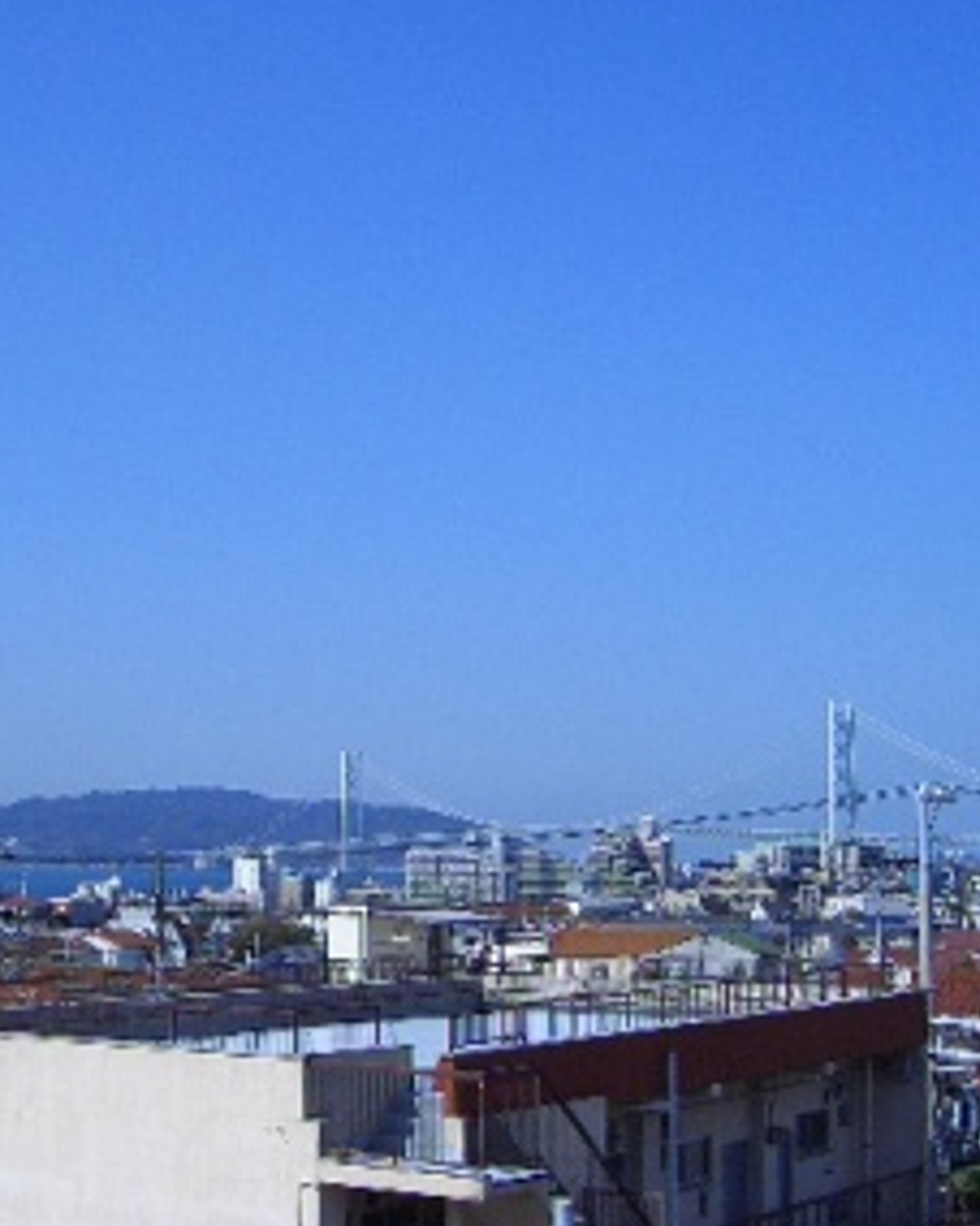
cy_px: 570
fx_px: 2176
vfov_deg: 31.5
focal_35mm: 60
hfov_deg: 25.3
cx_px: 367
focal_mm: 8
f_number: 4.8
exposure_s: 1/800
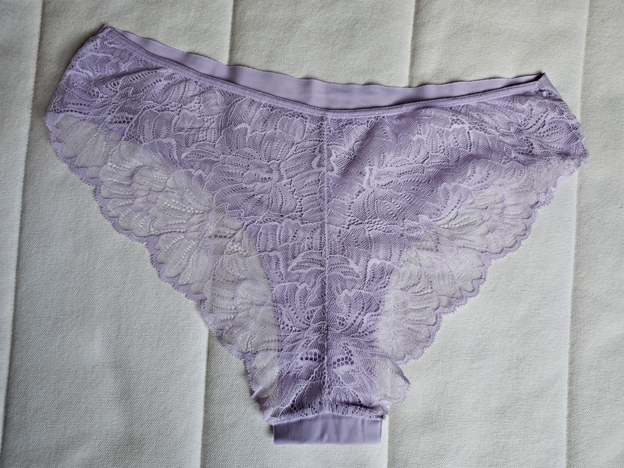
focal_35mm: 23
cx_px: 312
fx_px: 415
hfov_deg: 73.9
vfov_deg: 58.9
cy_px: 234
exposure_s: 1/51
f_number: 1.7
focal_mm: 6.3
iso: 640
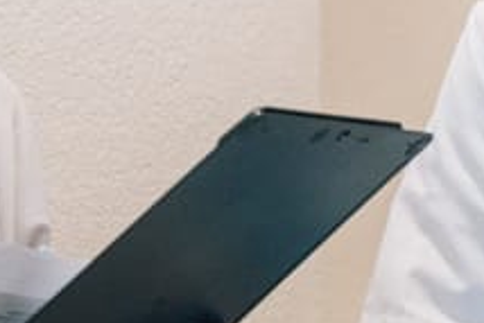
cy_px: 91
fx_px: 3713
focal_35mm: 276
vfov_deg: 5.0
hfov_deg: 7.3
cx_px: 821
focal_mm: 37
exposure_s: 1/320
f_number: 2.5
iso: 1250
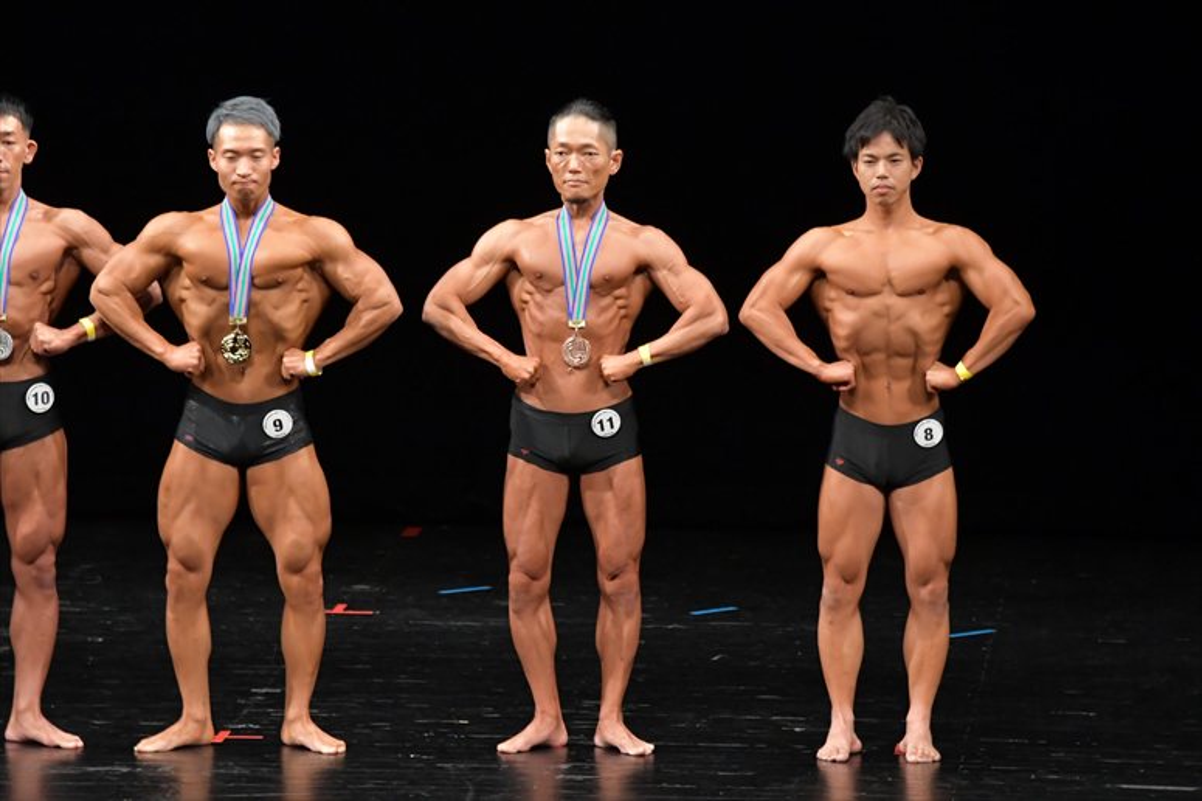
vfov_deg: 5.1
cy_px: 400
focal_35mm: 270
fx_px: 9011
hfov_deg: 7.6
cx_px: 601
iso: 3200
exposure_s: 1/400
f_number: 5.6
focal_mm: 180
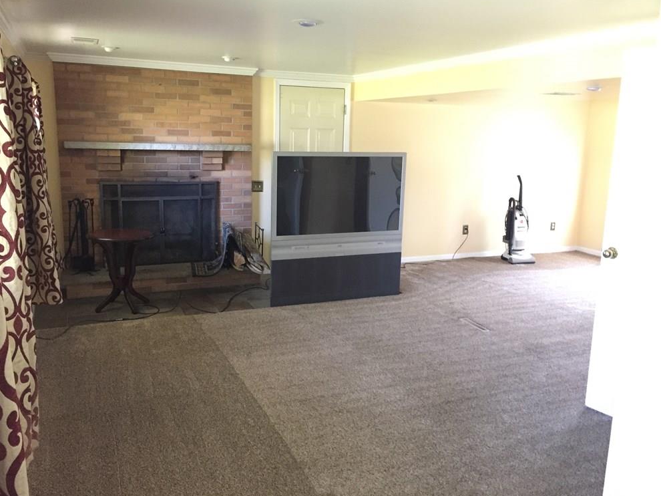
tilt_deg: -11.3
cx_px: 320
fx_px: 573
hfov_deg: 60.0
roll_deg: -1.9
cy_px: 243
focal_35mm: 30
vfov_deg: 46.8
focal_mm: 4.15
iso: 320
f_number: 2.2
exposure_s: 1/17
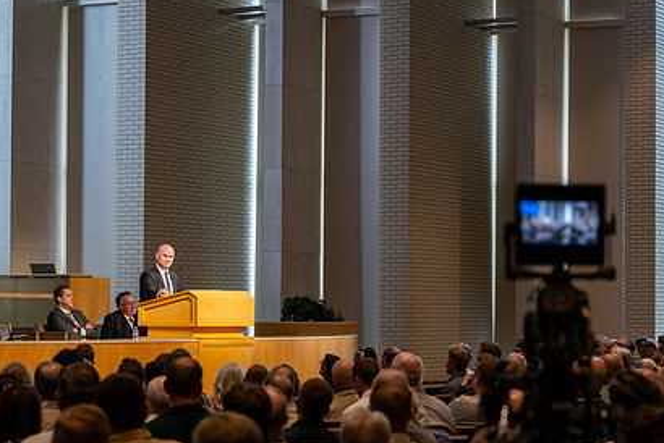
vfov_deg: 13.8
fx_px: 1827
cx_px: 309
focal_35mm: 99
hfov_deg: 20.6
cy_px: 268
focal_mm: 70
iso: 400
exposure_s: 1/125
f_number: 2.8
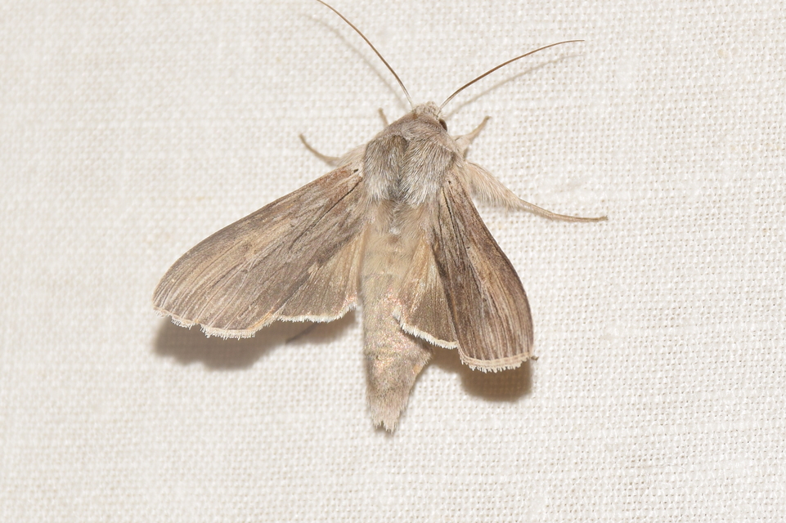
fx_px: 4583
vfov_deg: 6.5
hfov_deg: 9.8
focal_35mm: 210
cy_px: 262
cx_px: 393
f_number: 11
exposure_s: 1/160
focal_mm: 140
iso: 100
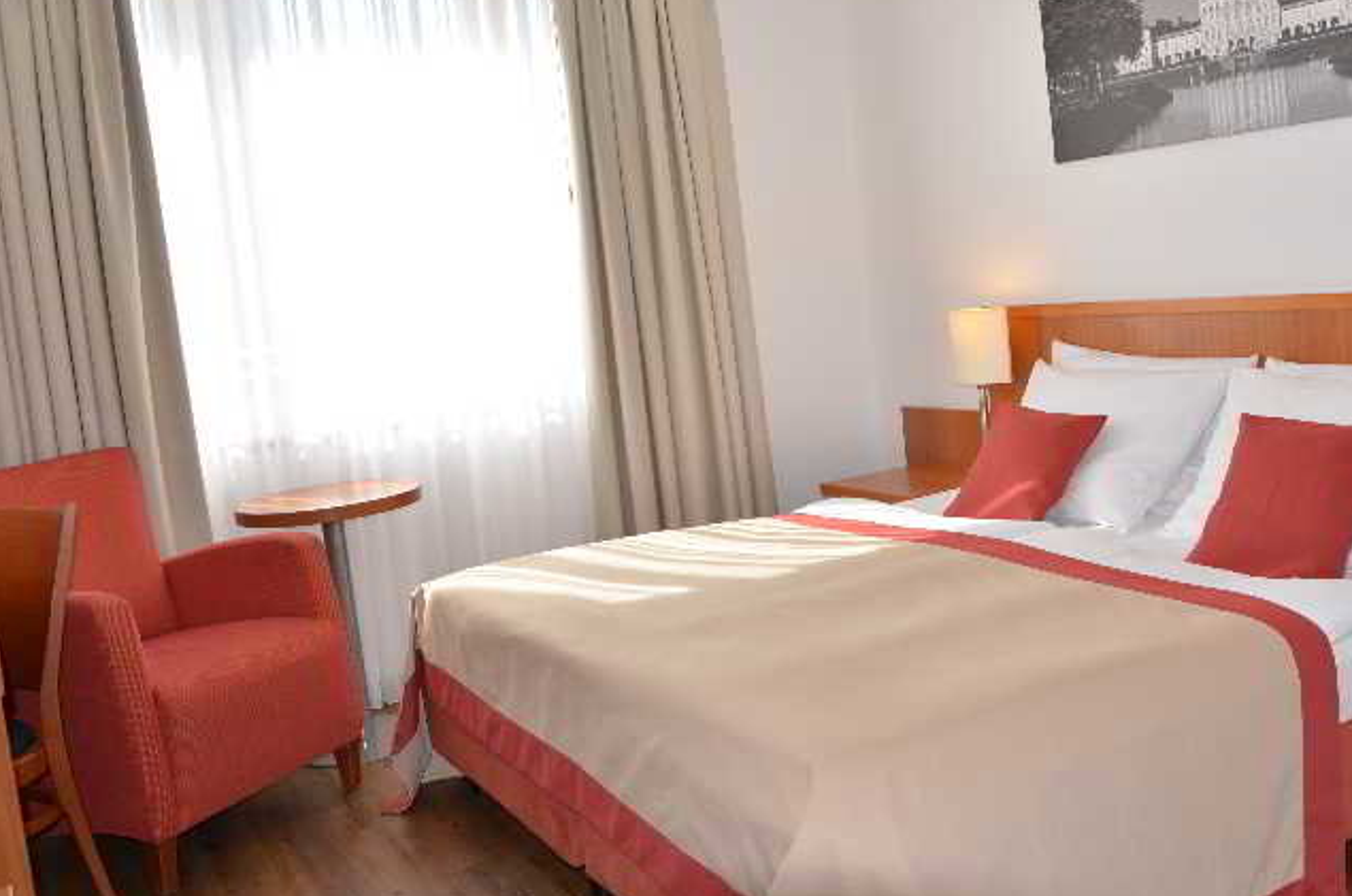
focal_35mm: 34
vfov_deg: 38.7
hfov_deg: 55.5
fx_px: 1275
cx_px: 807
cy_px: 381
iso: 125
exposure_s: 1/200
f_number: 3.5
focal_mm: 18
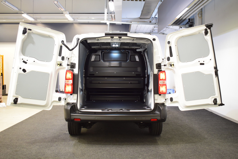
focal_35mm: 51
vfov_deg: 26.5
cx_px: 119
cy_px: 80
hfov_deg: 38.9
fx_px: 337
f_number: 4.5
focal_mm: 34
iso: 1600
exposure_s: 1/50
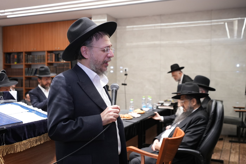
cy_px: 82
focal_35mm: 38
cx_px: 123
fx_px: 260
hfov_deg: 50.7
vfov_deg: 35.1
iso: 3200
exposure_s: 1/200
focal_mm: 38
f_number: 4
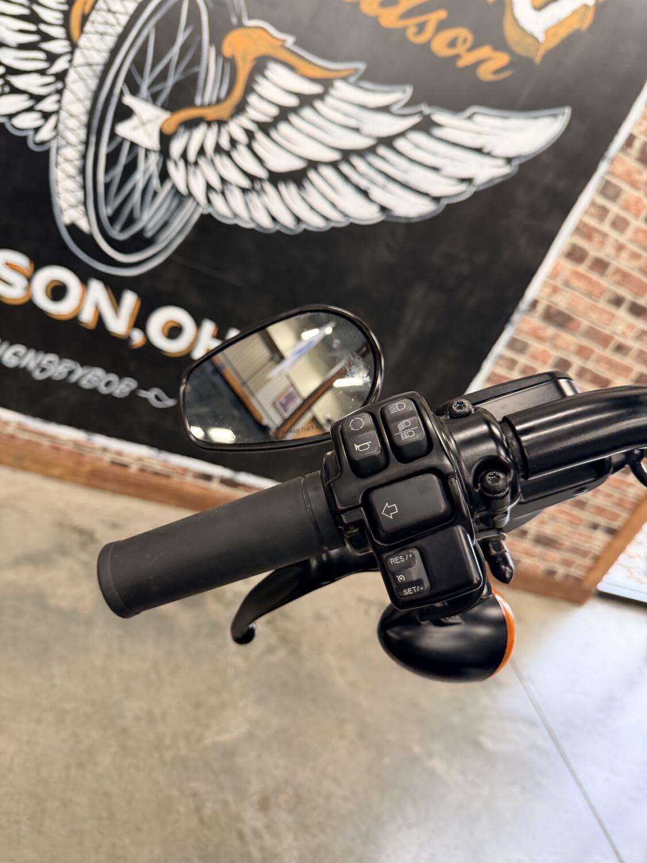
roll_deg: -26.9
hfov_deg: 56.8
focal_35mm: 24
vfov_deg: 71.6
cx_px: 324
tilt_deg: -22.5
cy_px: 432
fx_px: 598
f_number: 1.78
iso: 160
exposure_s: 1/60
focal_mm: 6.76
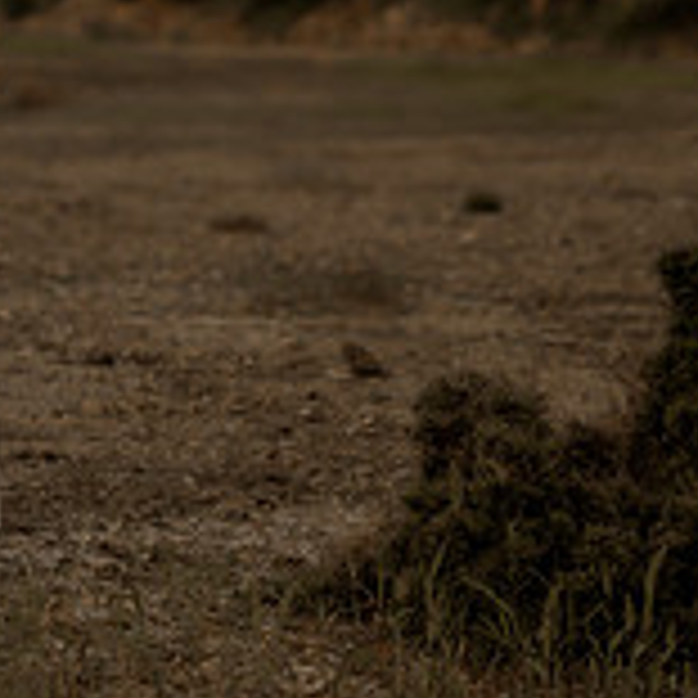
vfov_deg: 10.1
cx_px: -264
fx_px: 3947
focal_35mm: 173
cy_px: 298
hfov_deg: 9.9
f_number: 2.2
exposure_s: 1/1000
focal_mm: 50
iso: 200
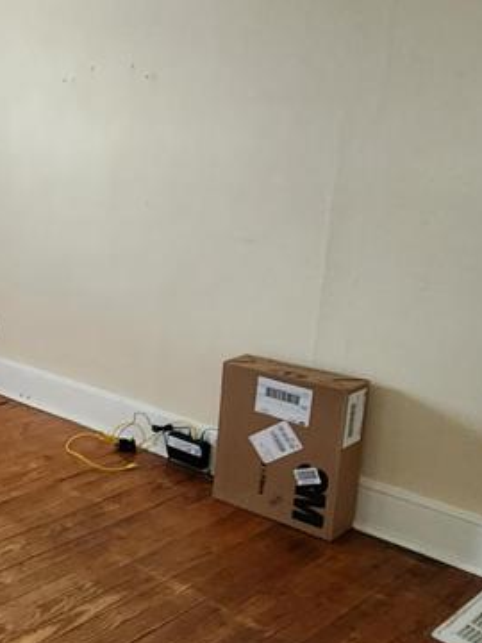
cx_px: -143
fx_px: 724
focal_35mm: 39
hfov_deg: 29.6
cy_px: 304
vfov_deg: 47.8
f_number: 2.2
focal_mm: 2.2
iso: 320
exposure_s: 1/30
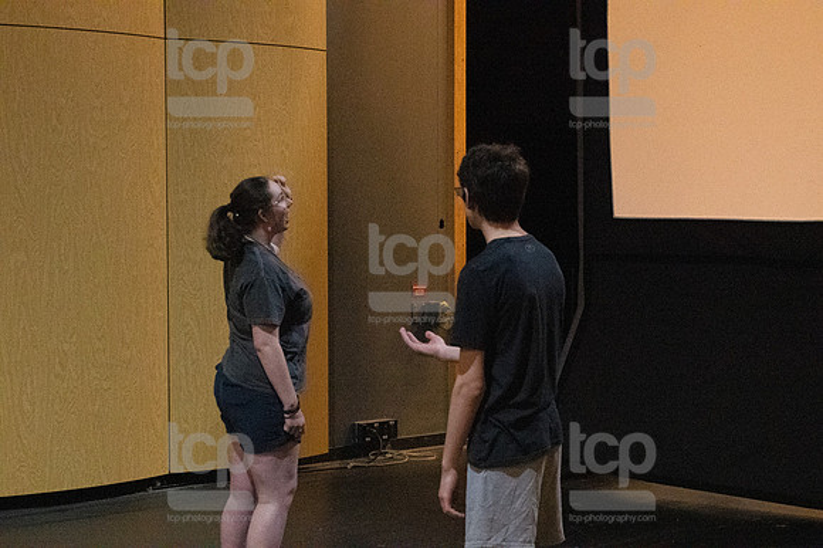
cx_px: 412
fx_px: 1782
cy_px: 274
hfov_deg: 26.0
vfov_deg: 17.5
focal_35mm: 78
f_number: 5.6
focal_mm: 52
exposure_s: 1/400
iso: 25600
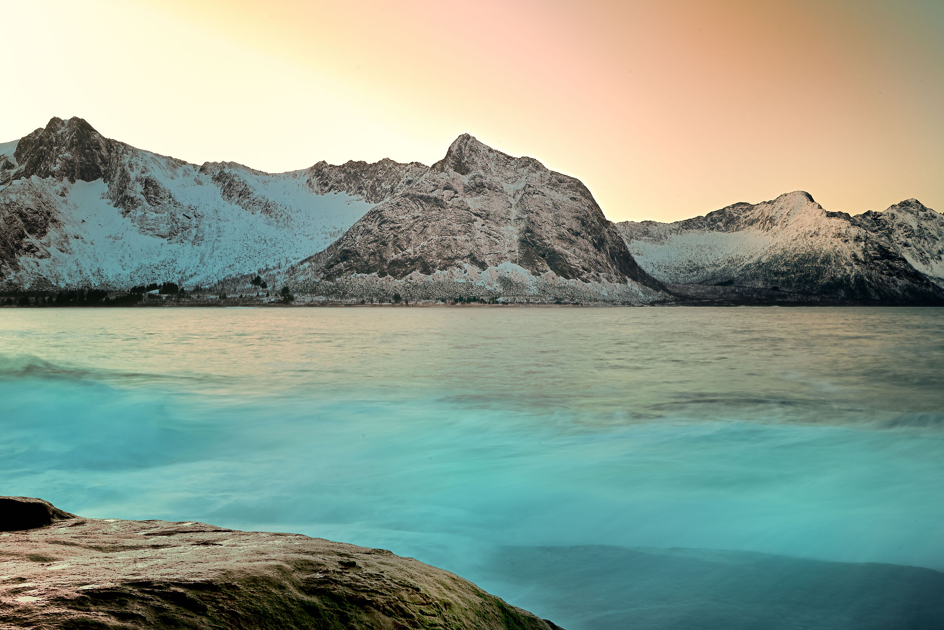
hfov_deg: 61.9
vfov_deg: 43.6
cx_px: 472
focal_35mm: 30
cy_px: 315
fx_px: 787
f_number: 20
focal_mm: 30
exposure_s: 2
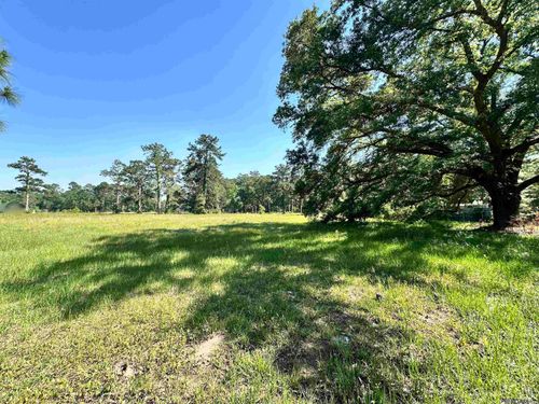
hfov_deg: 102.1
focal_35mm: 14
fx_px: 218
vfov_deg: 85.7
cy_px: 202
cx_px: 270
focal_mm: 2.22
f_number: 2.2
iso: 40
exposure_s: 1/739
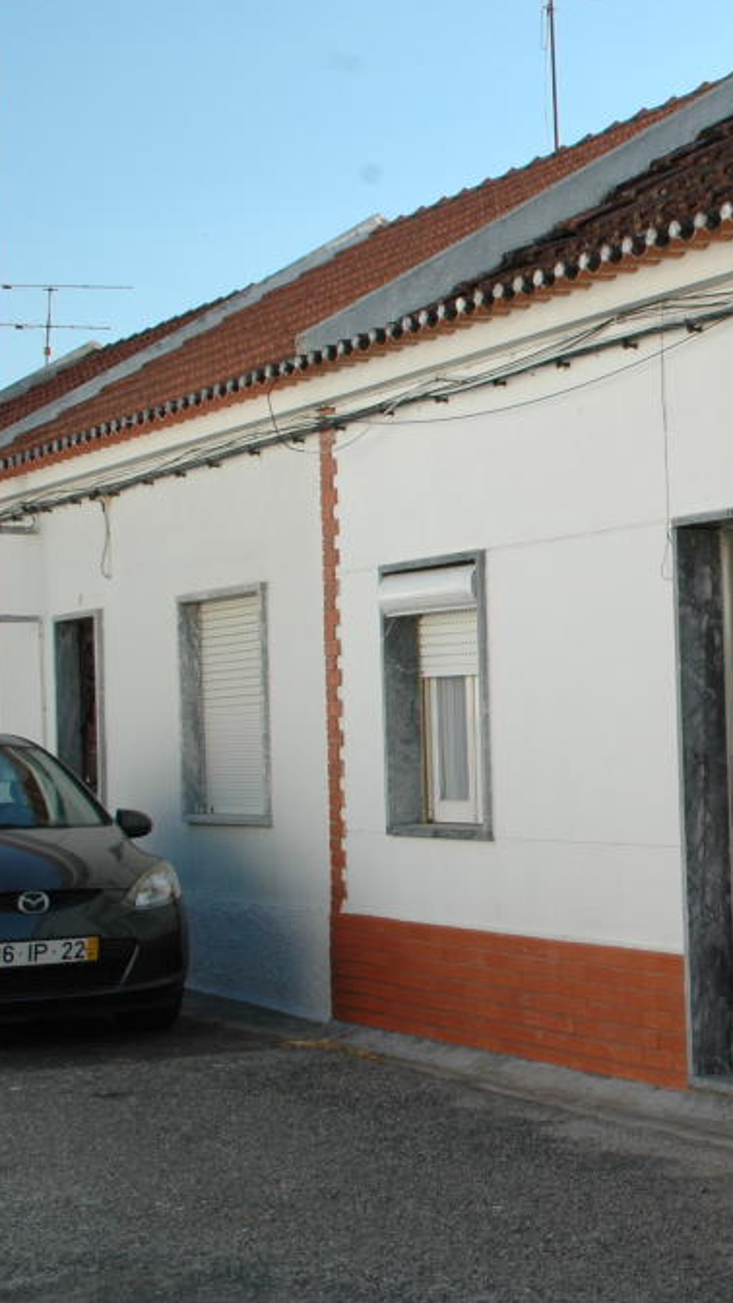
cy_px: 649
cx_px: 973
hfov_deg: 16.9
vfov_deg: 31.4
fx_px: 2315
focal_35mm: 67
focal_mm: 28
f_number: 9
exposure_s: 1/320
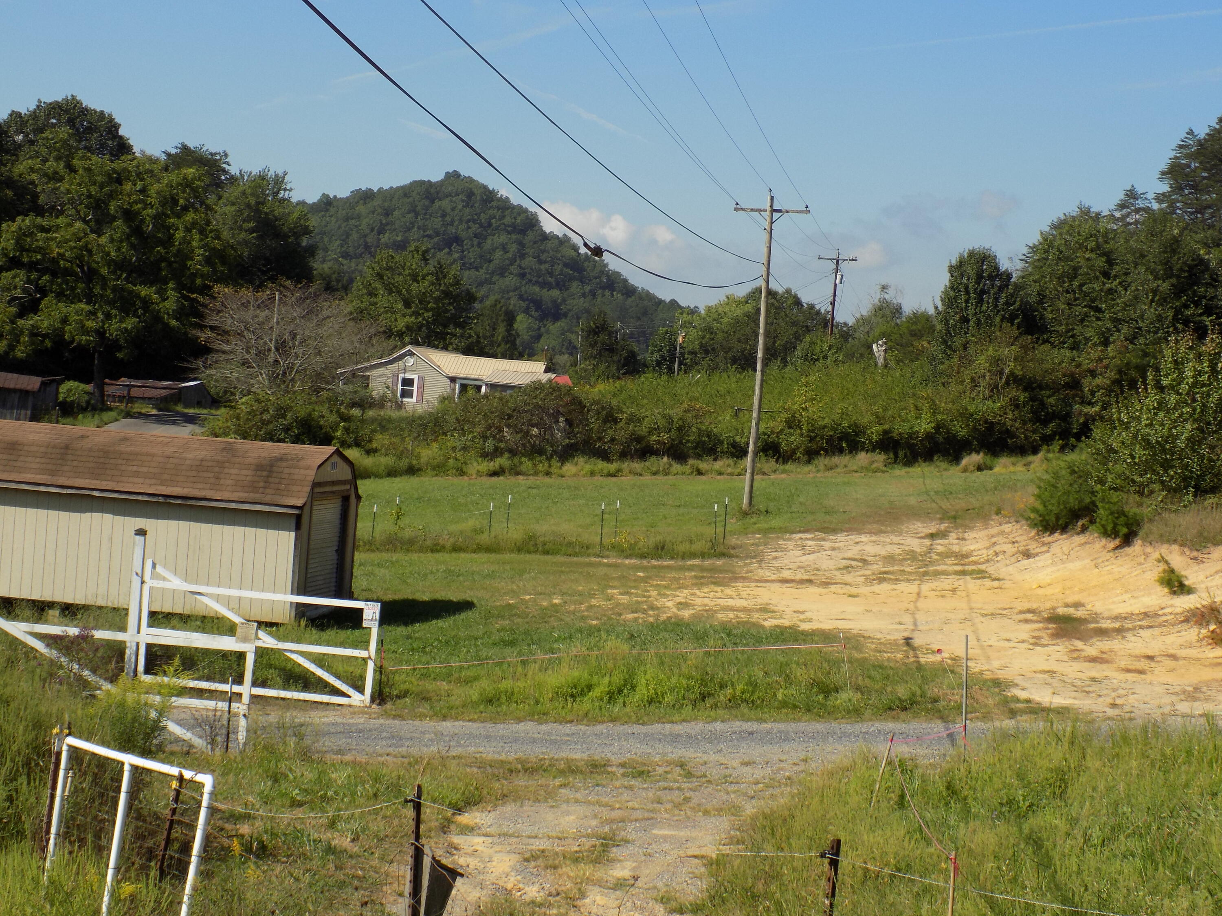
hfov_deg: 29.8
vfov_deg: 22.6
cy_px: 458
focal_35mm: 65
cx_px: 611
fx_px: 2295
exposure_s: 1/800
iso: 80
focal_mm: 11.5
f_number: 4.1
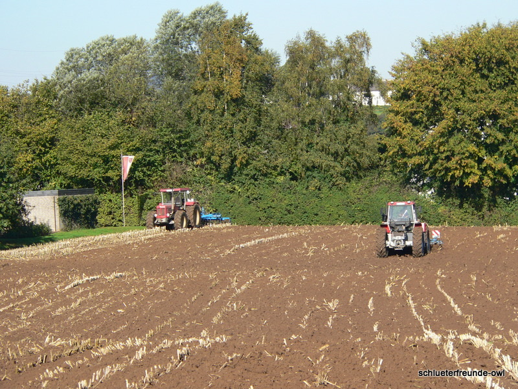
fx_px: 3412
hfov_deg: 8.7
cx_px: 259
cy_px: 194
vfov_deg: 6.5
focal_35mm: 228
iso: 80
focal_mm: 37.9
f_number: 4
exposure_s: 1/500
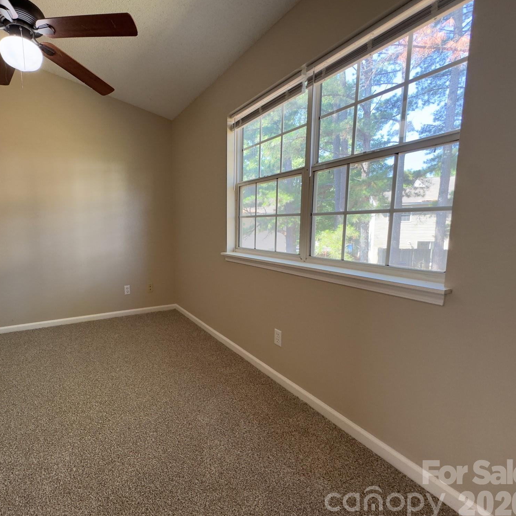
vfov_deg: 84.0
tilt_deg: -9.0
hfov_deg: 81.6
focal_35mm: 17
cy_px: 262
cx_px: 179
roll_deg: +1.2
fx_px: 287
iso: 160
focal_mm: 2.22
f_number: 2.2
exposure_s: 1/60
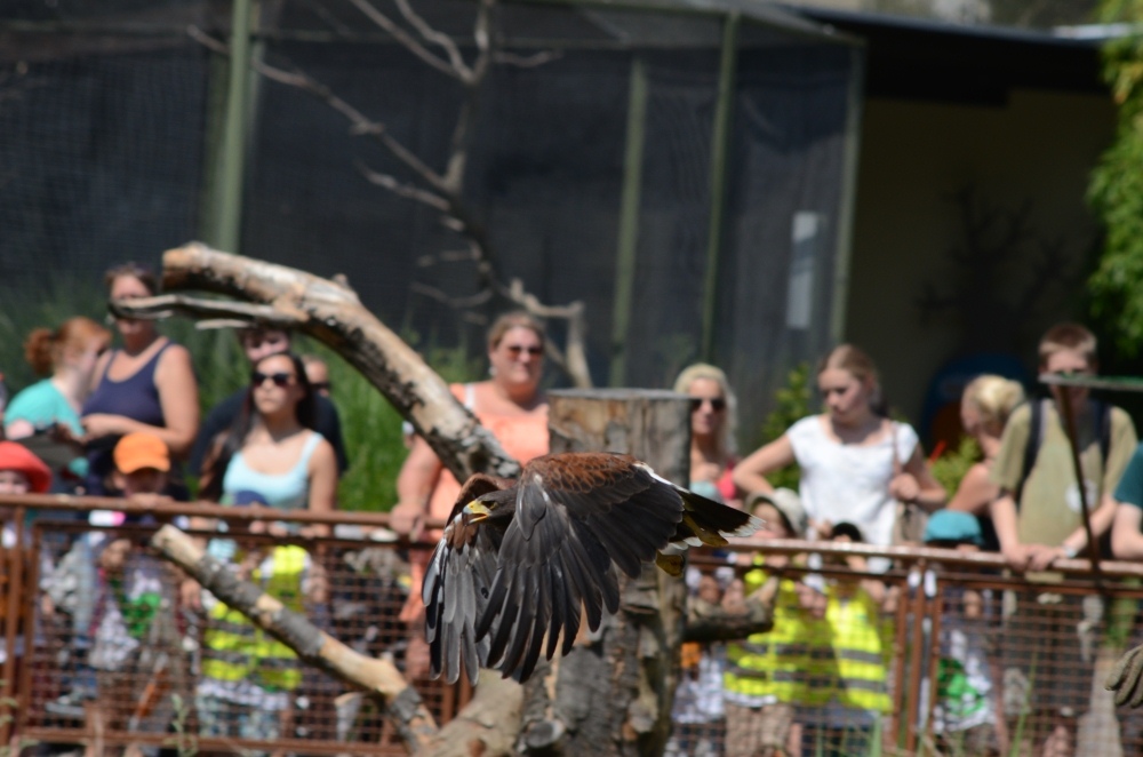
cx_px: 572
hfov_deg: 6.9
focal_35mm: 300
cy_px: 378
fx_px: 9504
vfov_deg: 4.6
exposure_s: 1/1250
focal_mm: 200
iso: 400
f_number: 8
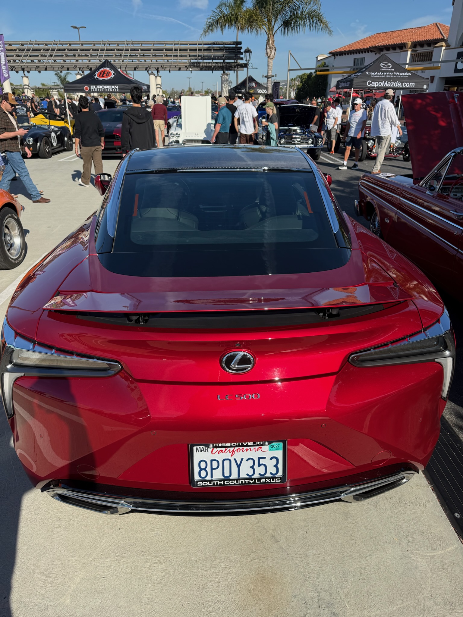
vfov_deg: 71.6
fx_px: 428
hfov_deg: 56.8
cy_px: 308
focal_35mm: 24
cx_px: 232
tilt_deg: -23.6
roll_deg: -0.5
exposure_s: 1/4405
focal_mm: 6.76
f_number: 1.78
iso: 100
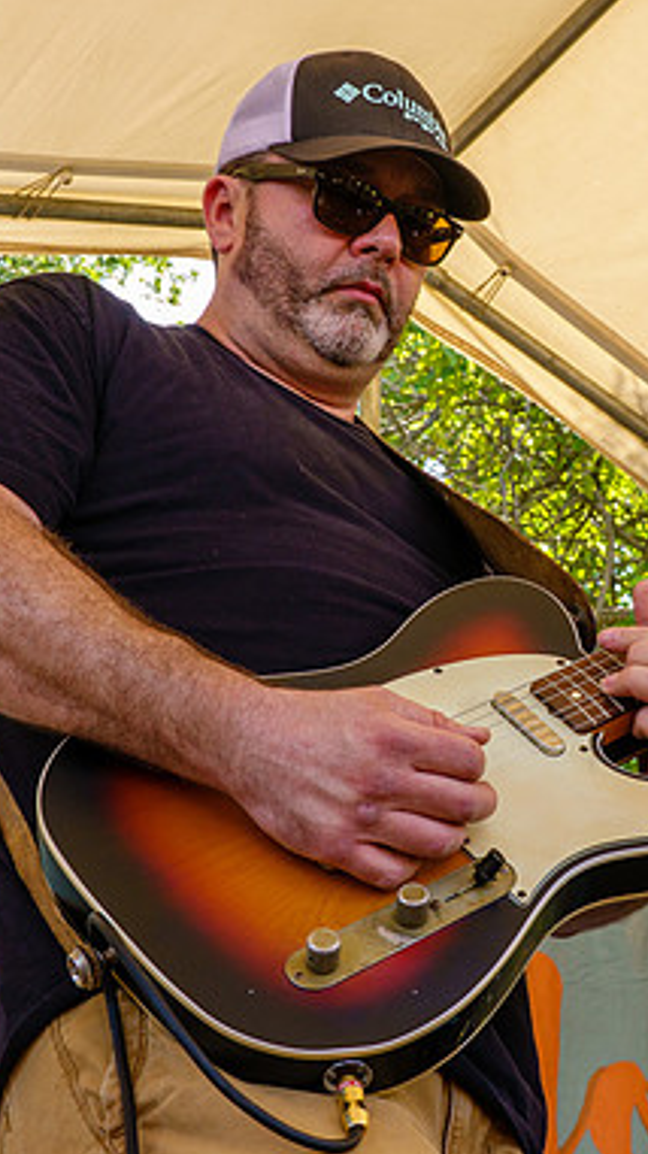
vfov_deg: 26.2
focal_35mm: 81
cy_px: 546
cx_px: 548
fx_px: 2477
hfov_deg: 14.8
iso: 125
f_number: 5
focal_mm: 17.19
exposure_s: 1/60
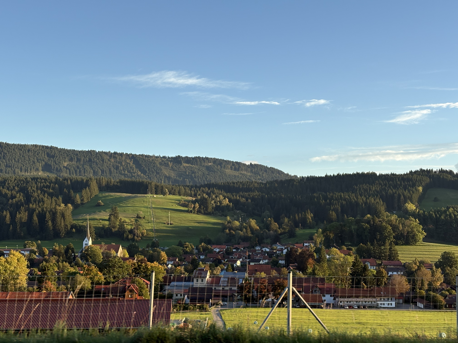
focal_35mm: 52
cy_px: 172
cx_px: 229
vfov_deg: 28.0
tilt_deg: +6.4
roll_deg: +1.4
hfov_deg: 36.8
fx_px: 688
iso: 32
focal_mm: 5.96
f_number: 1.6
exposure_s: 1/987
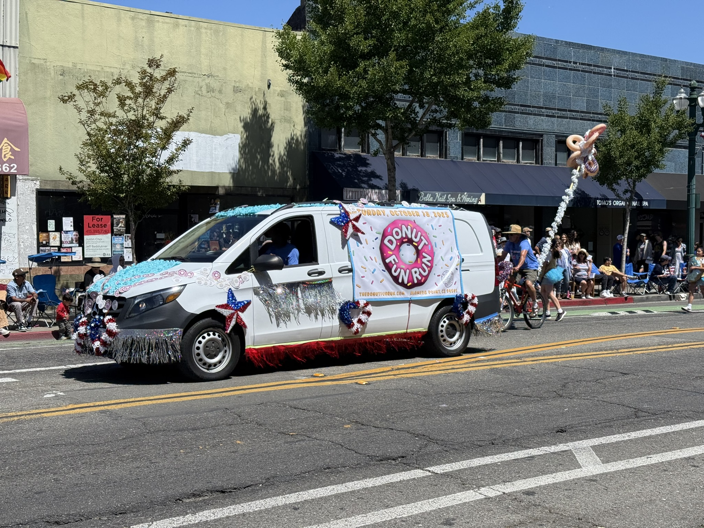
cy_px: 264
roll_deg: -0.3
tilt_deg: -1.8
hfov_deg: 39.7
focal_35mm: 48
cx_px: 352
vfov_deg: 30.3
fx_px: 976
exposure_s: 1/6024
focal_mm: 6.76
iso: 64
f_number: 1.78
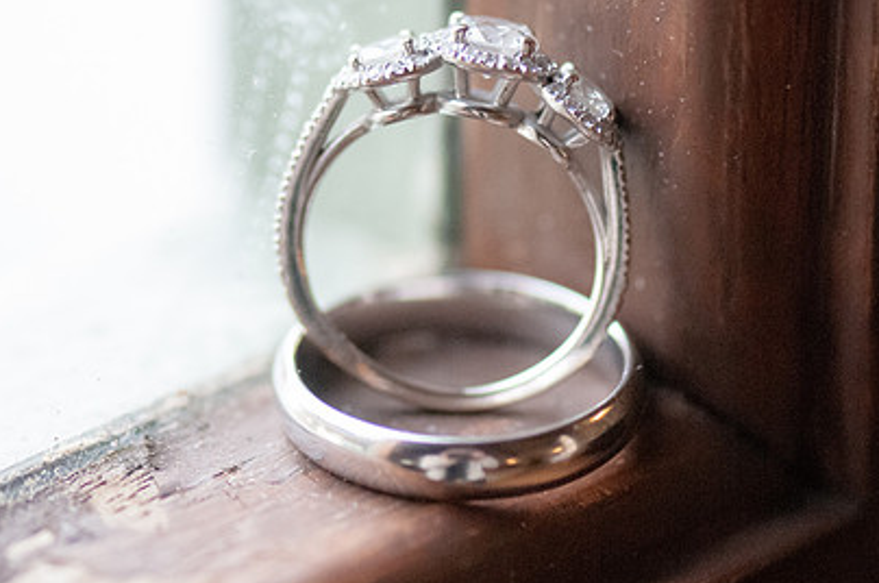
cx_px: 400
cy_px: 208
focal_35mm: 226
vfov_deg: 6.1
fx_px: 5509
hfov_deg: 9.1
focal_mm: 105
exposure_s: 1/1600
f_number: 3.5
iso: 3200
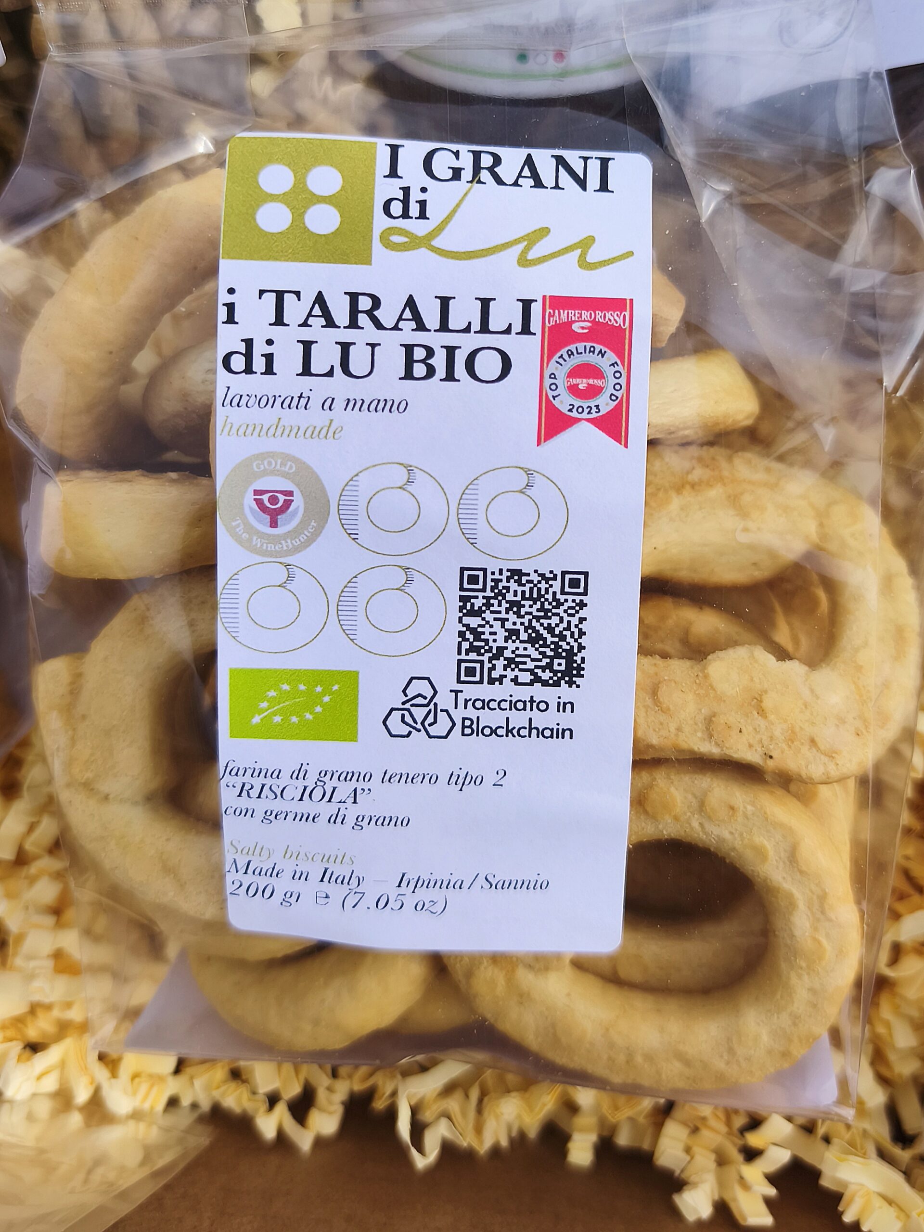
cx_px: 462
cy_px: 616
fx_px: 819
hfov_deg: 58.9
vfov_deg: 73.9
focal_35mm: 23
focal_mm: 6.18
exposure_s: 1/1101
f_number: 1.65
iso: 50
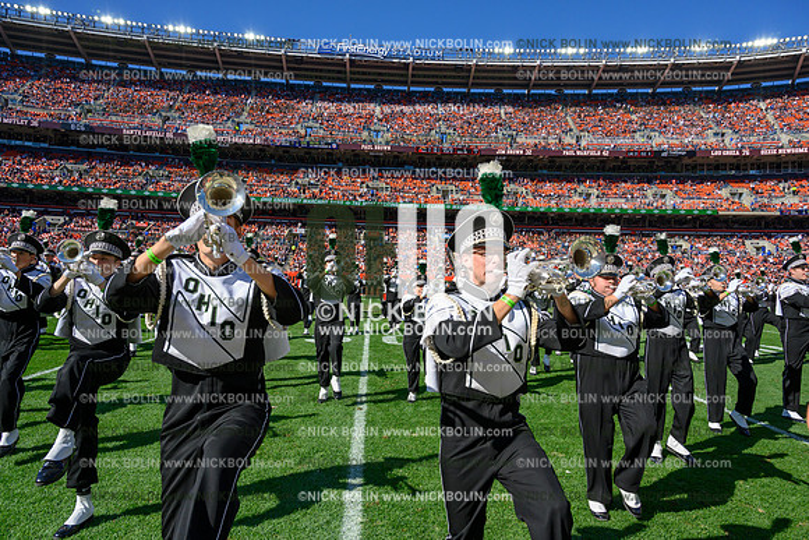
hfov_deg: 73.7
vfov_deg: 53.2
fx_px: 539
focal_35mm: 24
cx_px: 404
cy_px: 270
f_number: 8
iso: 1000
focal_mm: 24
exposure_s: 1/2500
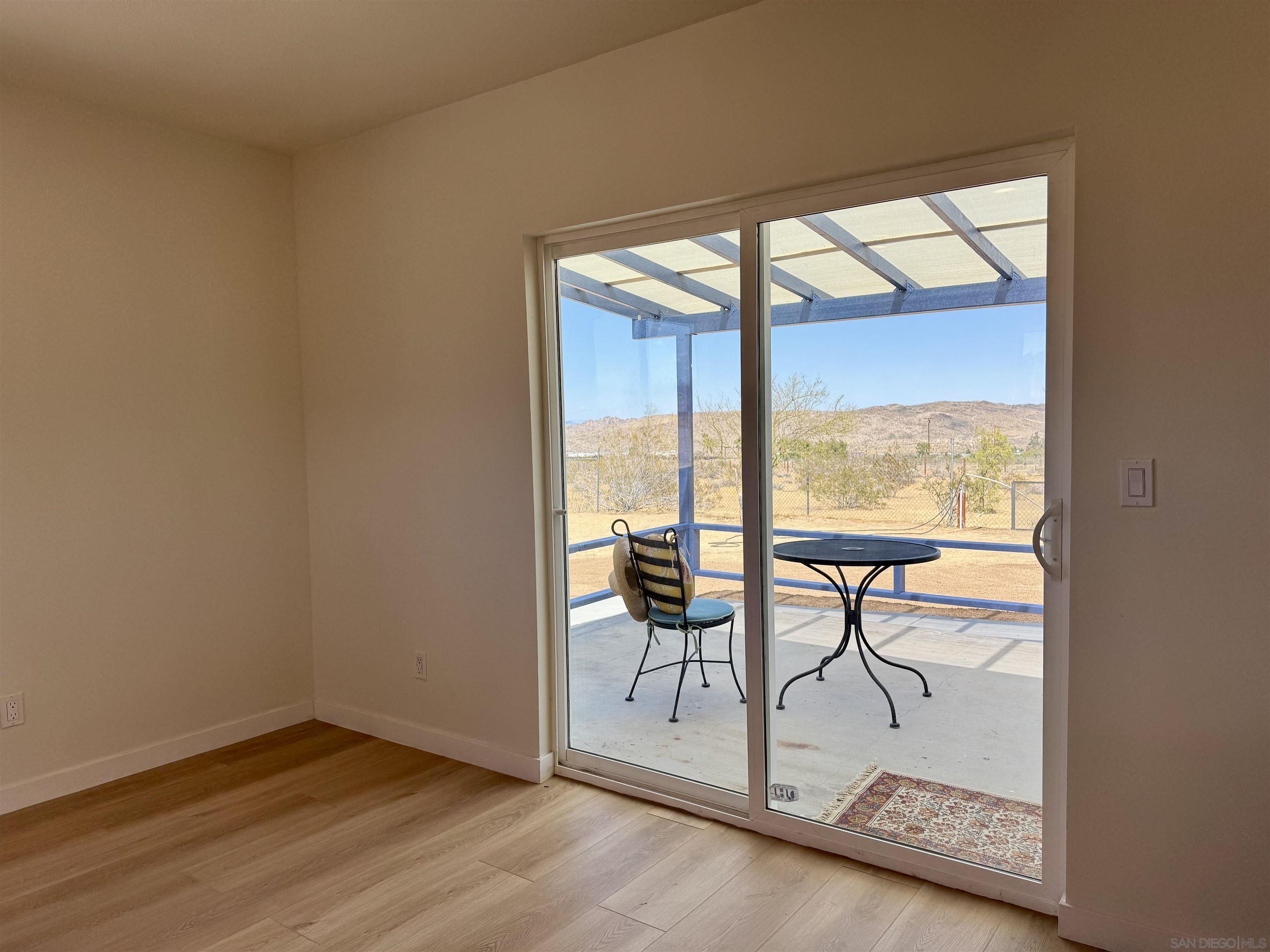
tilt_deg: -3.1
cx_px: 635
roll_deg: +1.2
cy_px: 476
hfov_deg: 71.6
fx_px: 881
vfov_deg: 56.8
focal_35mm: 24
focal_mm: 6.76
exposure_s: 1/2174
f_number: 1.78
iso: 80
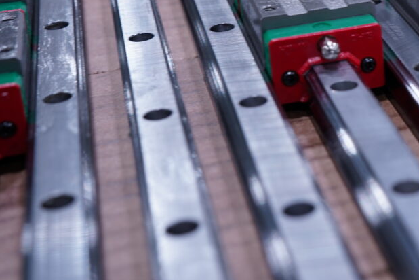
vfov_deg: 14.3
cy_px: -12
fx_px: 1094
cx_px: 457
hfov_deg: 20.7
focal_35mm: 94
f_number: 6.3
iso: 400
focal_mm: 43
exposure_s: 1/8
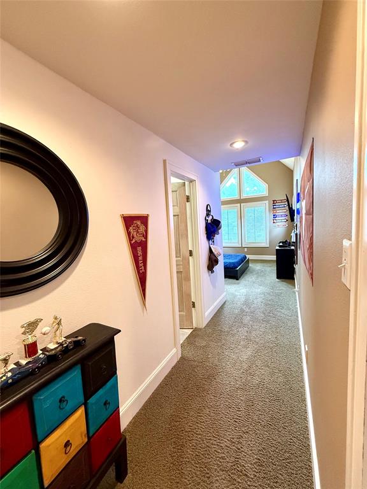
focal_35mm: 14
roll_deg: +3.6
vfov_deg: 102.1
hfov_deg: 85.7
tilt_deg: -5.1
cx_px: 184
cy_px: 244
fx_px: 198
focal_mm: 2.22
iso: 500
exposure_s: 1/120
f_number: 2.2
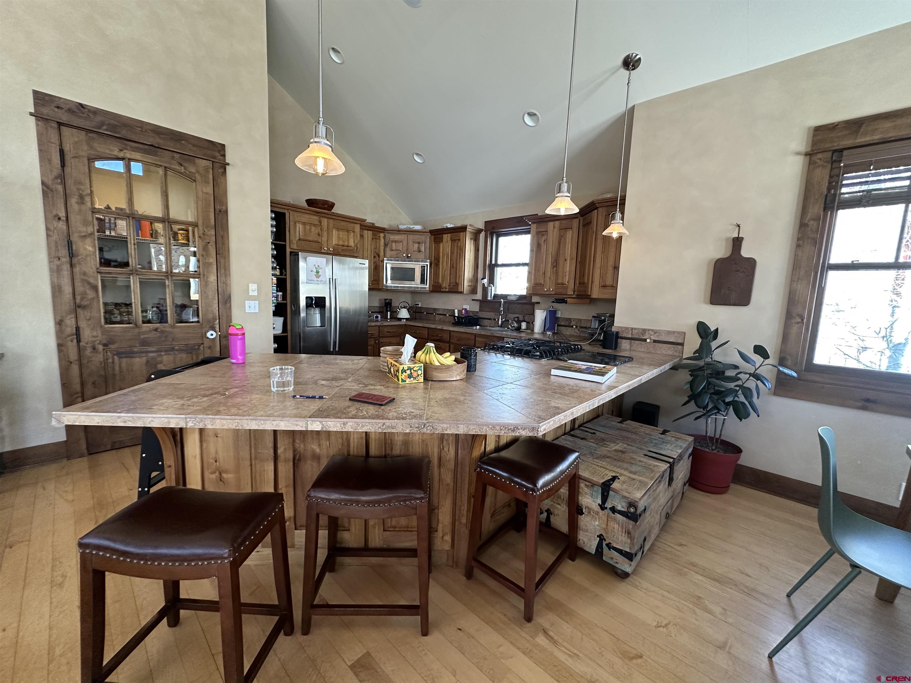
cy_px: 342
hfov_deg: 102.1
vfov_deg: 85.7
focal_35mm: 14
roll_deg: -2.4
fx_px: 368
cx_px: 456
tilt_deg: -7.0
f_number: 2.2
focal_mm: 2.22
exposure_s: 1/99
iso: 250
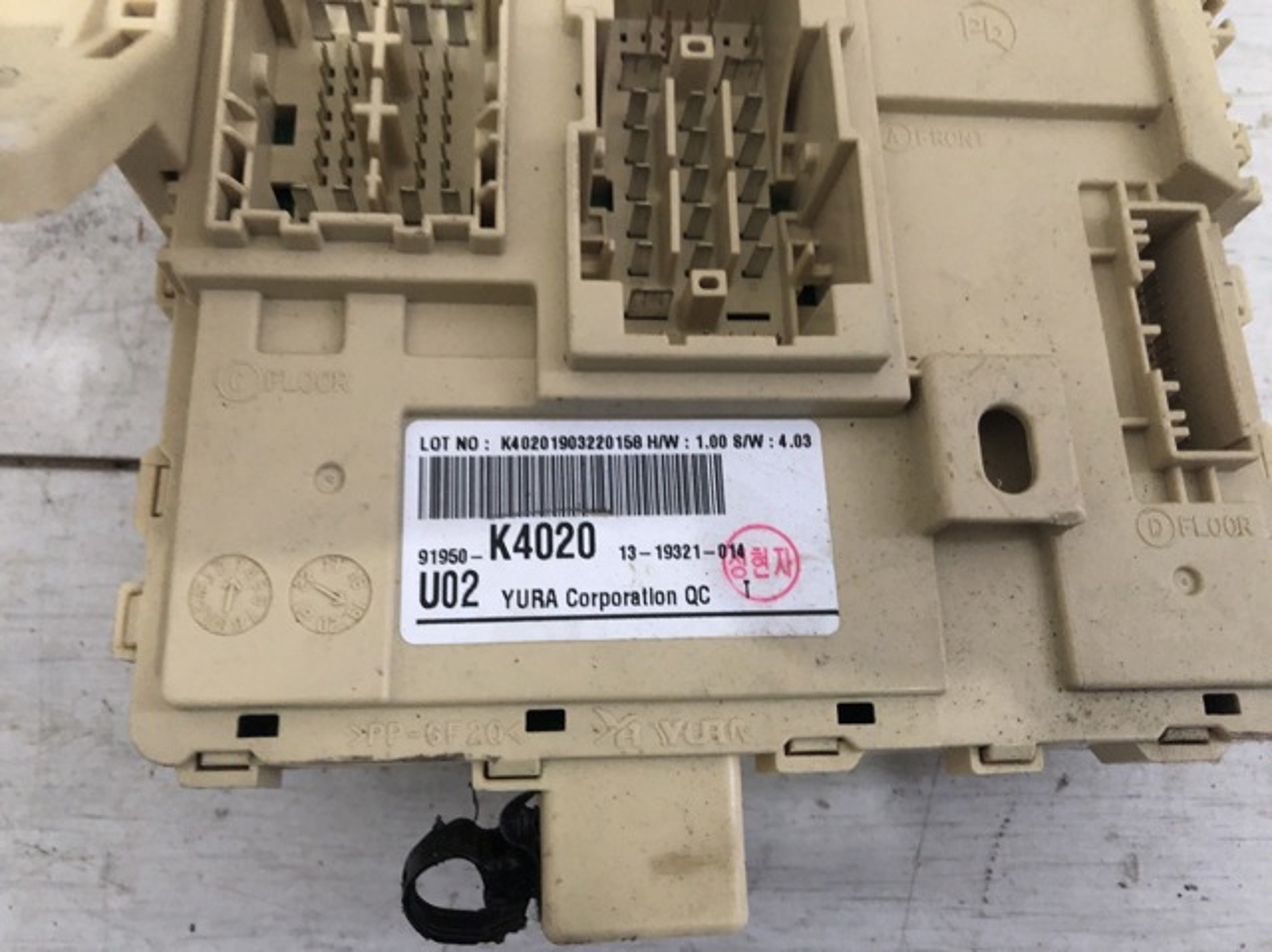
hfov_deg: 63.5
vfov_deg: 49.7
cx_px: 636
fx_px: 1028
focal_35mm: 28
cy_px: 476
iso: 100
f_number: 1.8
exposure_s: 1/12
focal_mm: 3.99
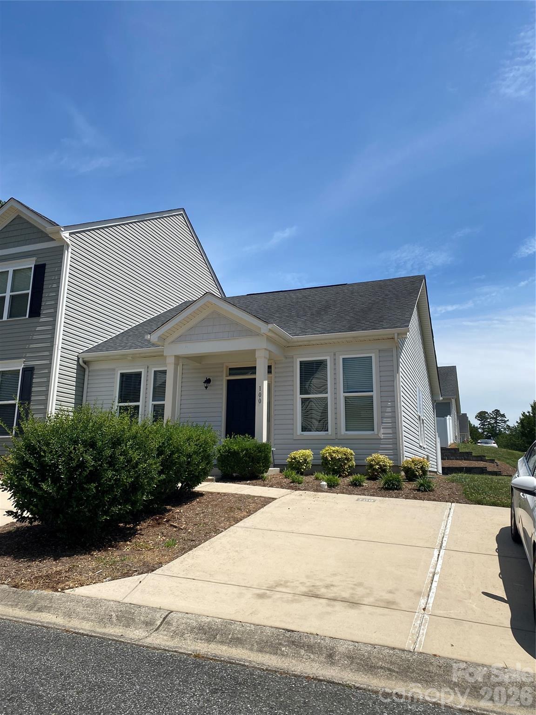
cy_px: 358
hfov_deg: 53.1
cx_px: 268
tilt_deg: +14.9
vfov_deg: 67.3
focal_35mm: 26
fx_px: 537
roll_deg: -1.0
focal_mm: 4.25
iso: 32
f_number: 1.8
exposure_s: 1/4274
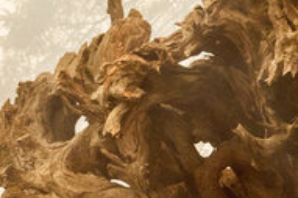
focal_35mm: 483
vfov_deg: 2.8
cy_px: 246
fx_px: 3995
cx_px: 624
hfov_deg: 4.2
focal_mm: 90
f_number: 5.6
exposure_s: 1/250
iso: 560
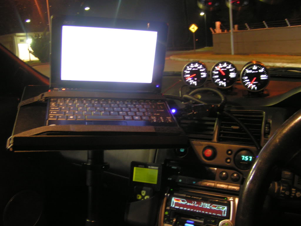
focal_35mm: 38
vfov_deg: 37.7
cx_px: 150
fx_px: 330
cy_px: 113
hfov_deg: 49.0
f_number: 2.8
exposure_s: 1/2
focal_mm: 5.8
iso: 200
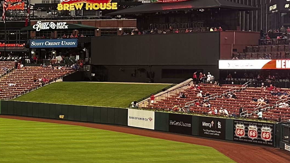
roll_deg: +0.1
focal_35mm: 99
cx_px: -173
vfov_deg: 12.2
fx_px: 761
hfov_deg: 18.5
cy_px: 59
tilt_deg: +0.2
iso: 125
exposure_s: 1/195
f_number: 1.78
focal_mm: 6.86
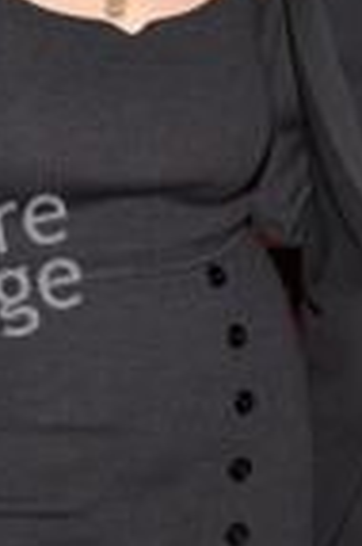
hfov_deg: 15.5
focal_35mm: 87
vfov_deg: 23.0
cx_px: 301
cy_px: 95
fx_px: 1315
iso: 2500
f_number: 6.3
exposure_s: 1/60
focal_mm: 31
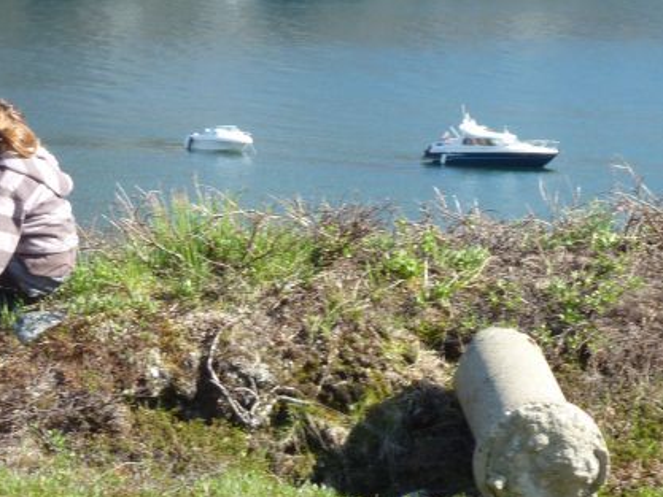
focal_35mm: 184
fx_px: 3525
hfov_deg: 10.7
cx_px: 191
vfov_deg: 8.1
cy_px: 168
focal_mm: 15.8
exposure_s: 1/200
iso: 80
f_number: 4.3
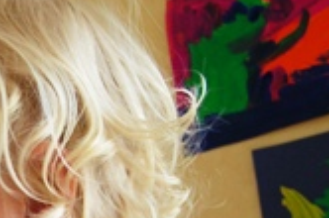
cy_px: 216
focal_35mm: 90
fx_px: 821
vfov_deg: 14.9
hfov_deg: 21.9
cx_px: 7
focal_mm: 7.1
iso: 125
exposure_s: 1/50
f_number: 2.8
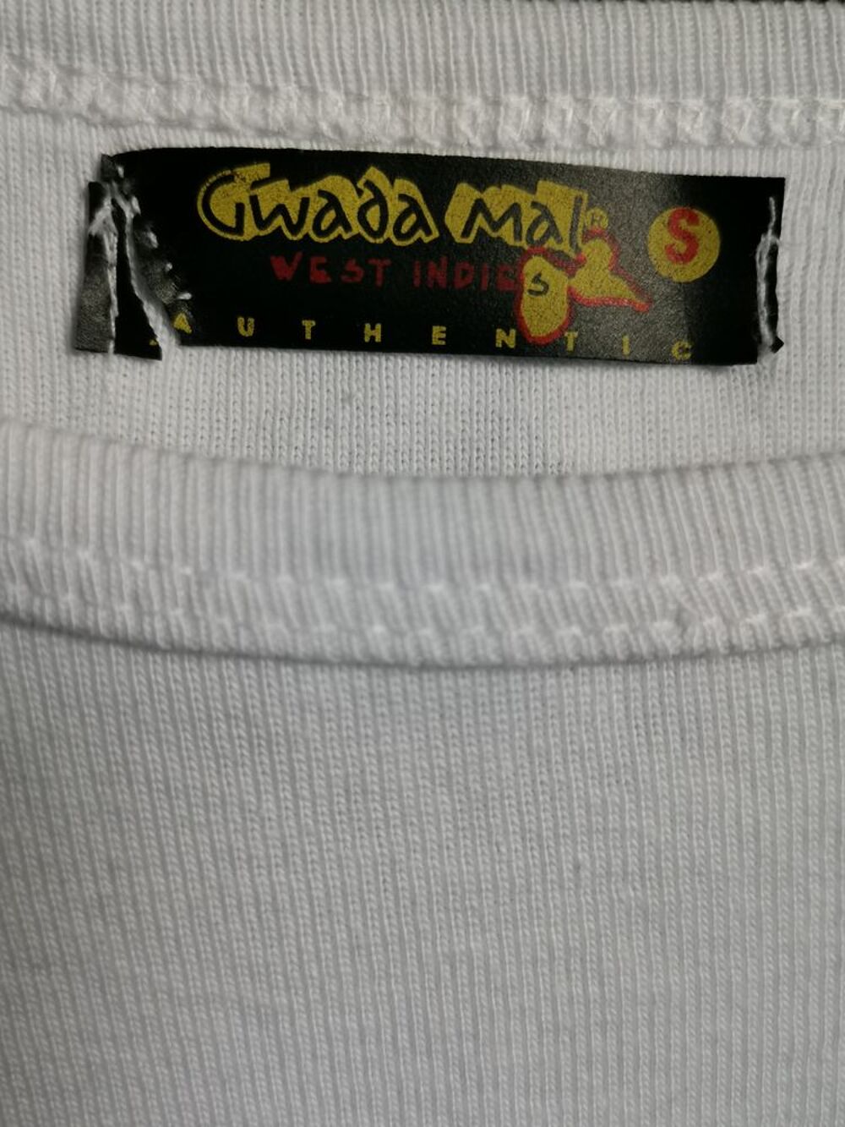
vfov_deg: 58.3
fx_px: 1009
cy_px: 564
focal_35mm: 31
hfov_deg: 45.4
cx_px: 422
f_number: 1.8
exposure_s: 1/100
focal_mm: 5.58
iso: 125
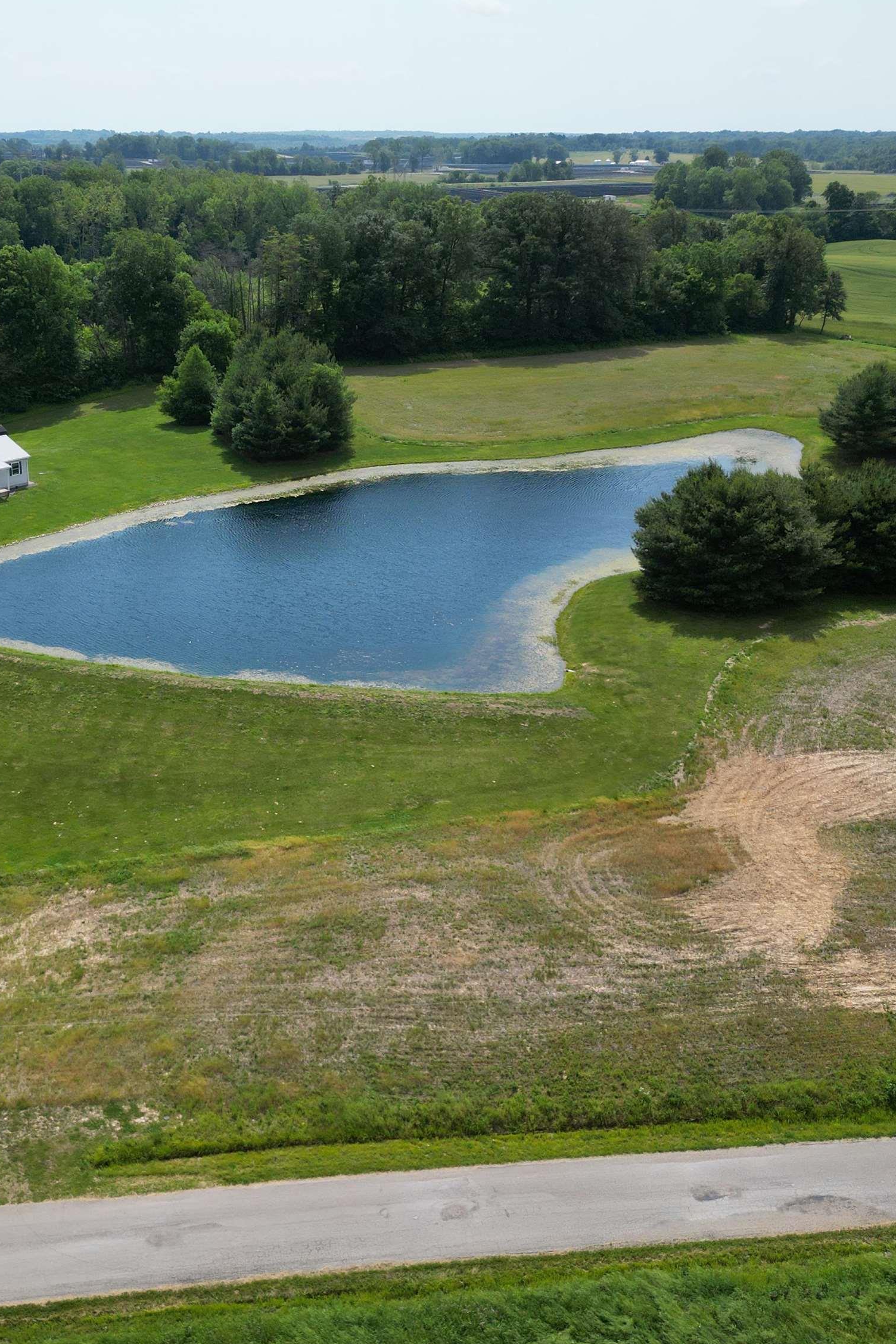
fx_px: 1269
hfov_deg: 38.2
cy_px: 672
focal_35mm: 34
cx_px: 261
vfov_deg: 55.8
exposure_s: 1/5000
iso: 200
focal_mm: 6.72
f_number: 1.7
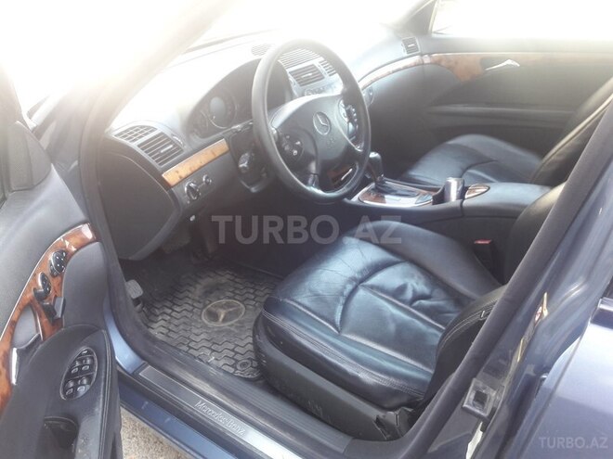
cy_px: 230
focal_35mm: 28
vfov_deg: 49.7
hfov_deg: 63.4
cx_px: 306
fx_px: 496
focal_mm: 3.7
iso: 50
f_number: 1.9
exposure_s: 1/33
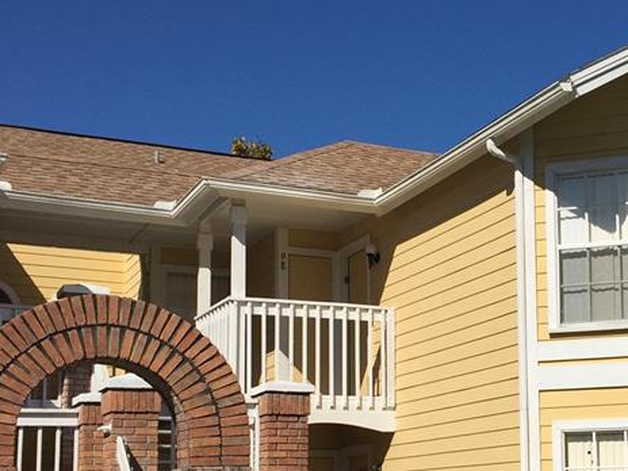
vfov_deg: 22.6
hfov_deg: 29.7
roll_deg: +0.4
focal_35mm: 64
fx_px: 1161
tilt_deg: +7.1
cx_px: 487
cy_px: 371
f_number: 2.2
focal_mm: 4.15
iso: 32
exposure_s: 1/5650
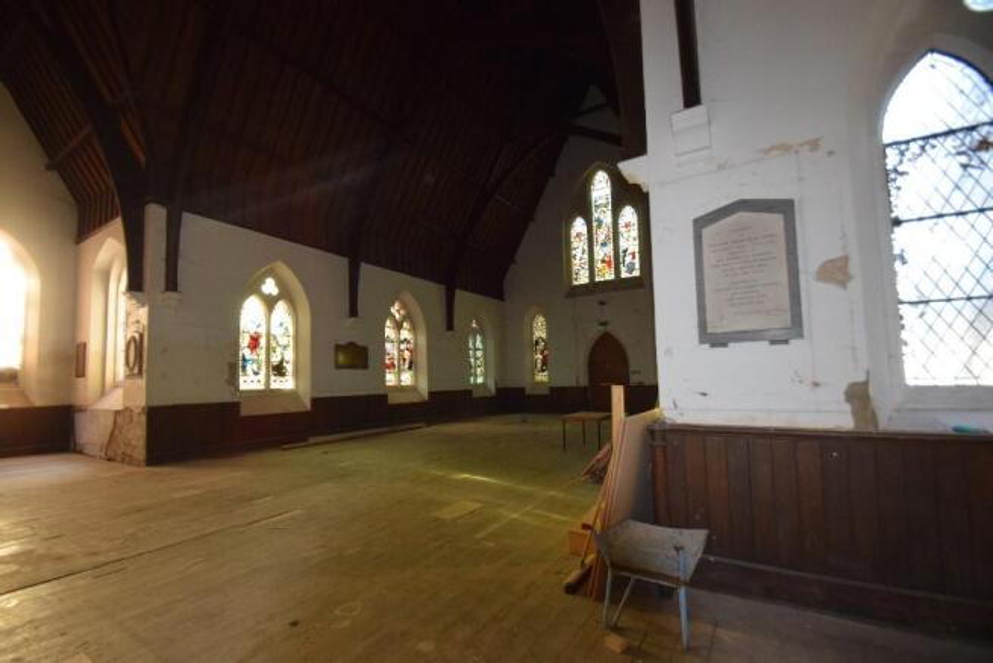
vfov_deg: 77.4
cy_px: 332
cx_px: 496
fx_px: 414
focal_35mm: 15
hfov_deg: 100.4
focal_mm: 10
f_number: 3.5
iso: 1800
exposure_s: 1/60
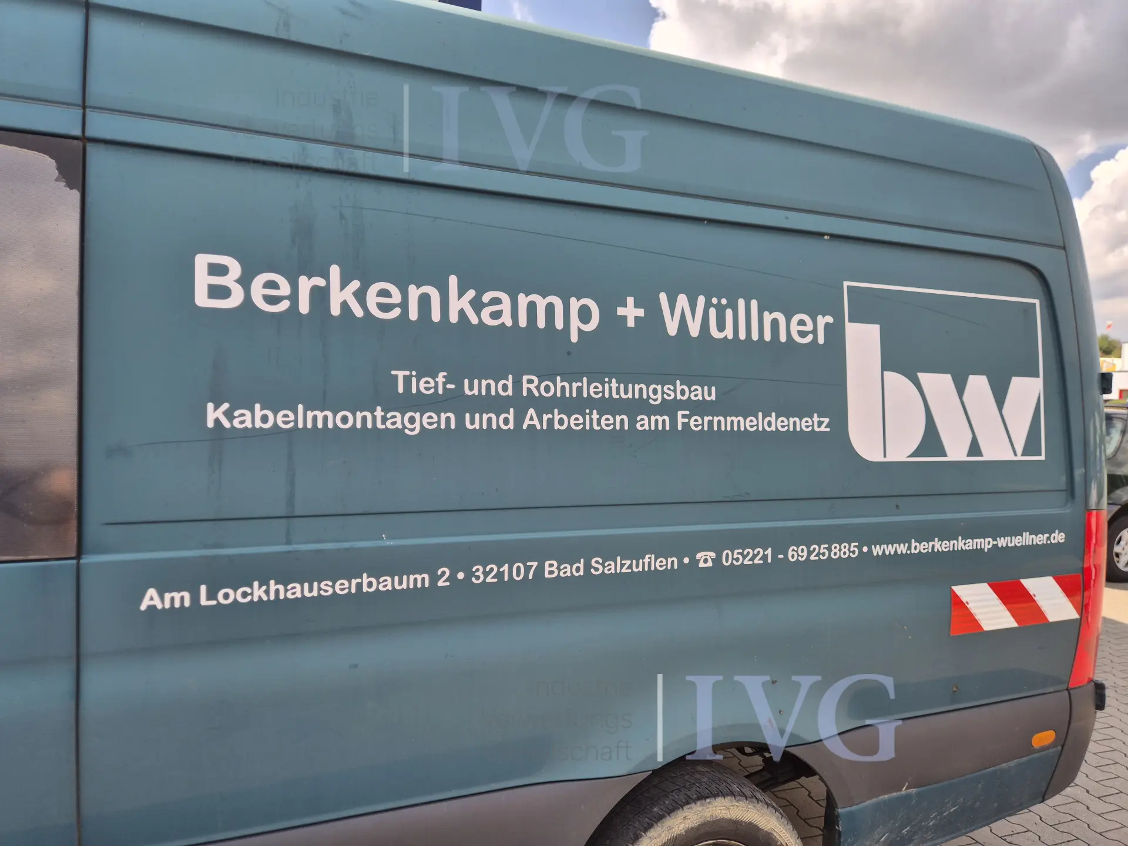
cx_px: 564
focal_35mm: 23
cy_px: 423
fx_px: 749
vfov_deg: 58.9
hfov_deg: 73.9
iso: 25
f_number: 1.8
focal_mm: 5.4
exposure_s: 1/900
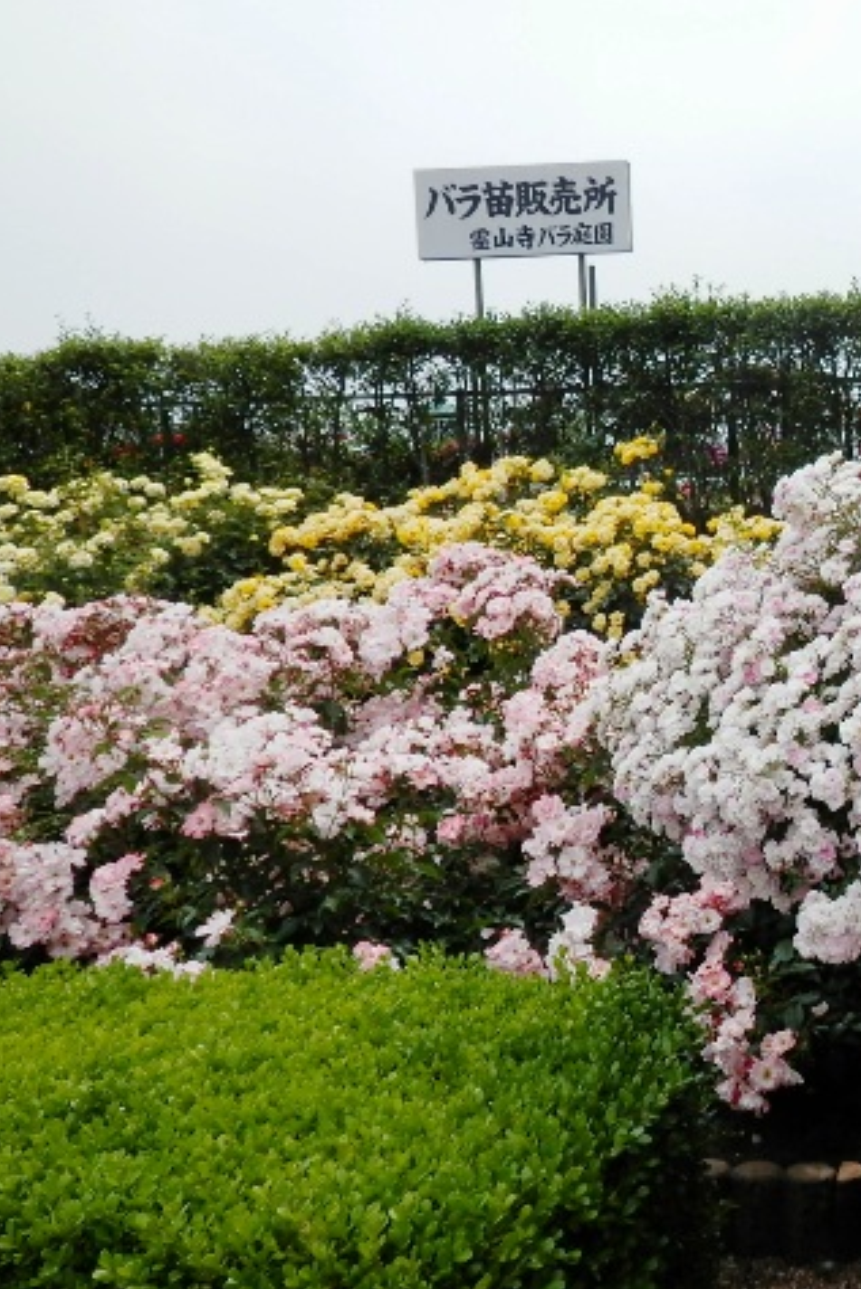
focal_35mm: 42
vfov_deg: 46.4
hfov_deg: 29.8
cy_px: 640
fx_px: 1506
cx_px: 858
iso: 80
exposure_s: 1/160
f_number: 9.4
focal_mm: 5.5
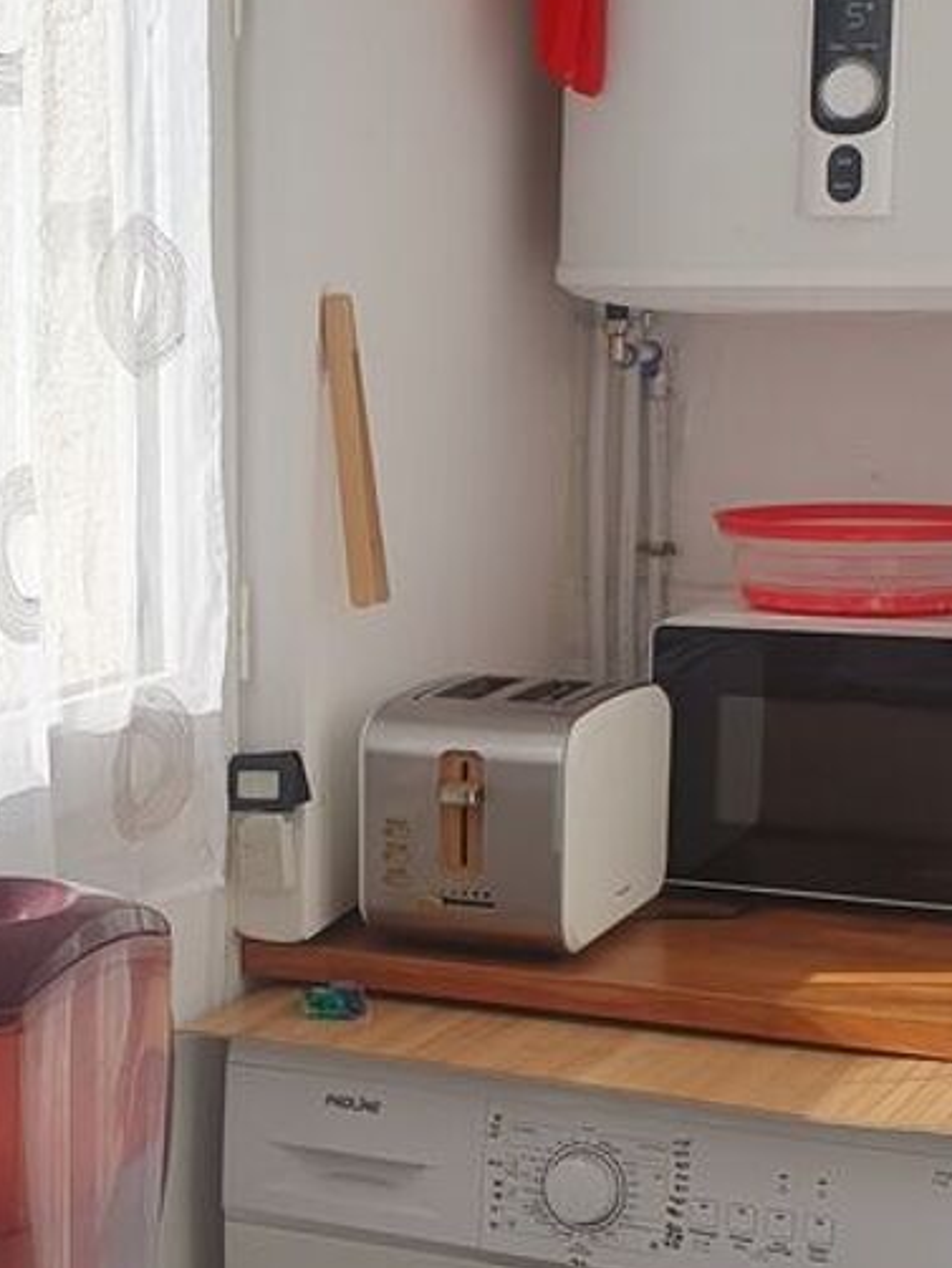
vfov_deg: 28.0
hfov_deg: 21.3
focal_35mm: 69
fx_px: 2528
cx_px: 356
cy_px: 804
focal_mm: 4.32
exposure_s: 1/1364
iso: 50
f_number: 2.4
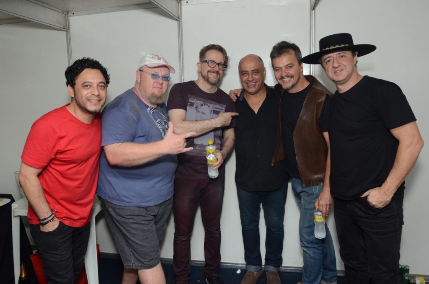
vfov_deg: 47.7
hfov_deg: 67.5
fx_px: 321
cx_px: 214
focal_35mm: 27
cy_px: 142
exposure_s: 1/125
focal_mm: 18
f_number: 11
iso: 800
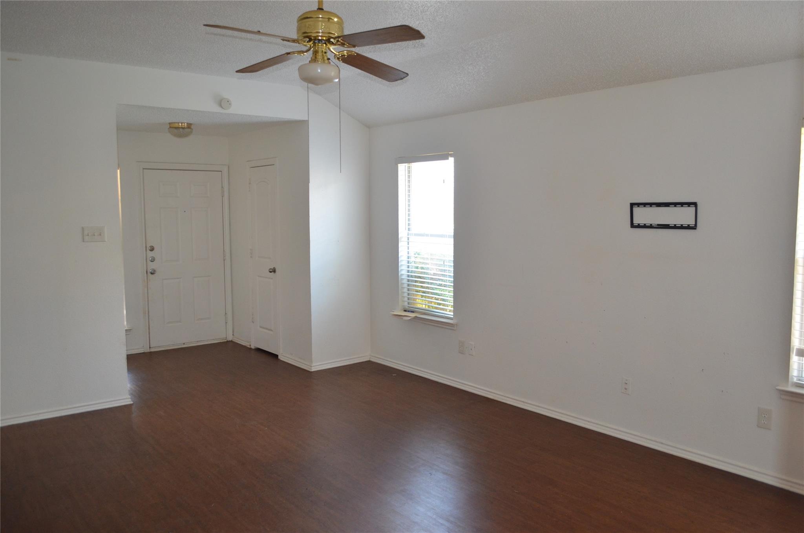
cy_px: 266
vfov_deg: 43.4
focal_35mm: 30
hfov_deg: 62.0
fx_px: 669
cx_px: 402
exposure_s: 1/60
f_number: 3.8
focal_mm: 20
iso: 800
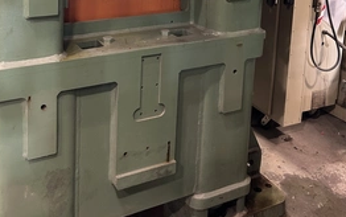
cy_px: -26
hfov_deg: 47.0
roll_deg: -5.0
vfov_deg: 27.7
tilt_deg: -9.9
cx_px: 149
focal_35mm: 42
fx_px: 396
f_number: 1.5
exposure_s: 1/30
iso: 500
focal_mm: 5.7
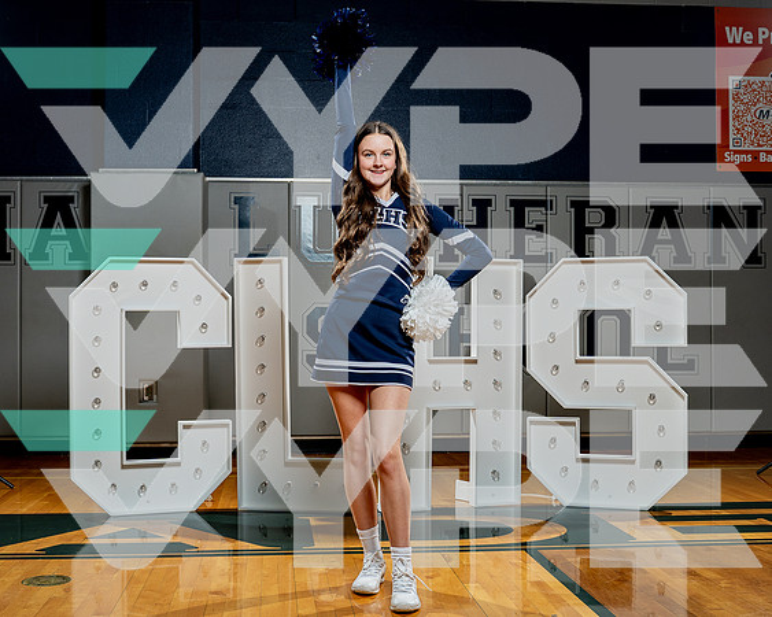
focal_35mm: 45
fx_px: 1033
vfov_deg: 33.3
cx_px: 342
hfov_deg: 40.9
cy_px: 316
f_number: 5.6
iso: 250
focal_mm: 32
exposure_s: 1/250
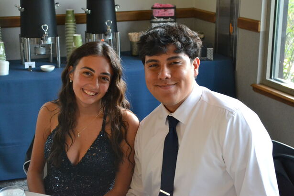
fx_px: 490
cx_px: 147
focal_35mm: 60
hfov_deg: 33.4
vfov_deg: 22.6
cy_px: 98
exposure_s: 1/100
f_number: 5.3
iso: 3200
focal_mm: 40
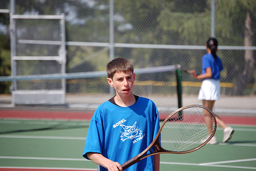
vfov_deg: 5.5
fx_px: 1759
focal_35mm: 248
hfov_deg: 8.3
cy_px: 86
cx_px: 128
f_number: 5.3
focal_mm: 165
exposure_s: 1/1600
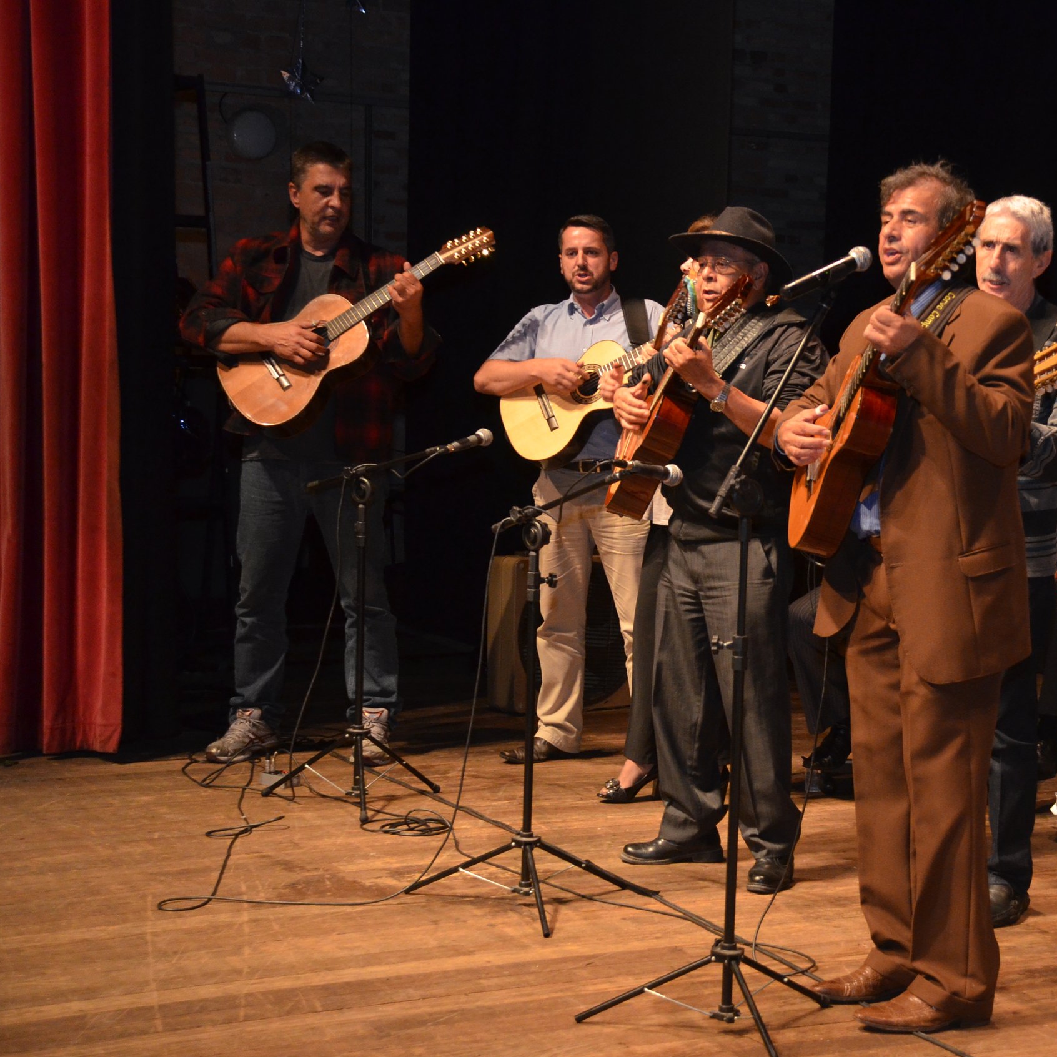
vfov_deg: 22.5
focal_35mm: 77
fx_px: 2660
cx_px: 785
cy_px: 529
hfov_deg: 22.3
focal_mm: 40
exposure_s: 1/60
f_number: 4.5
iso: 1600
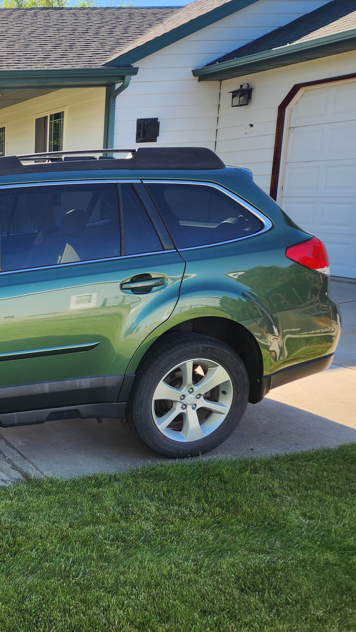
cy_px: 365
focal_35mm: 39
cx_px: -124
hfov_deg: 25.5
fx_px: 654
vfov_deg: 51.4
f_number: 1.8
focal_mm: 5.4
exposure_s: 1/508
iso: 20
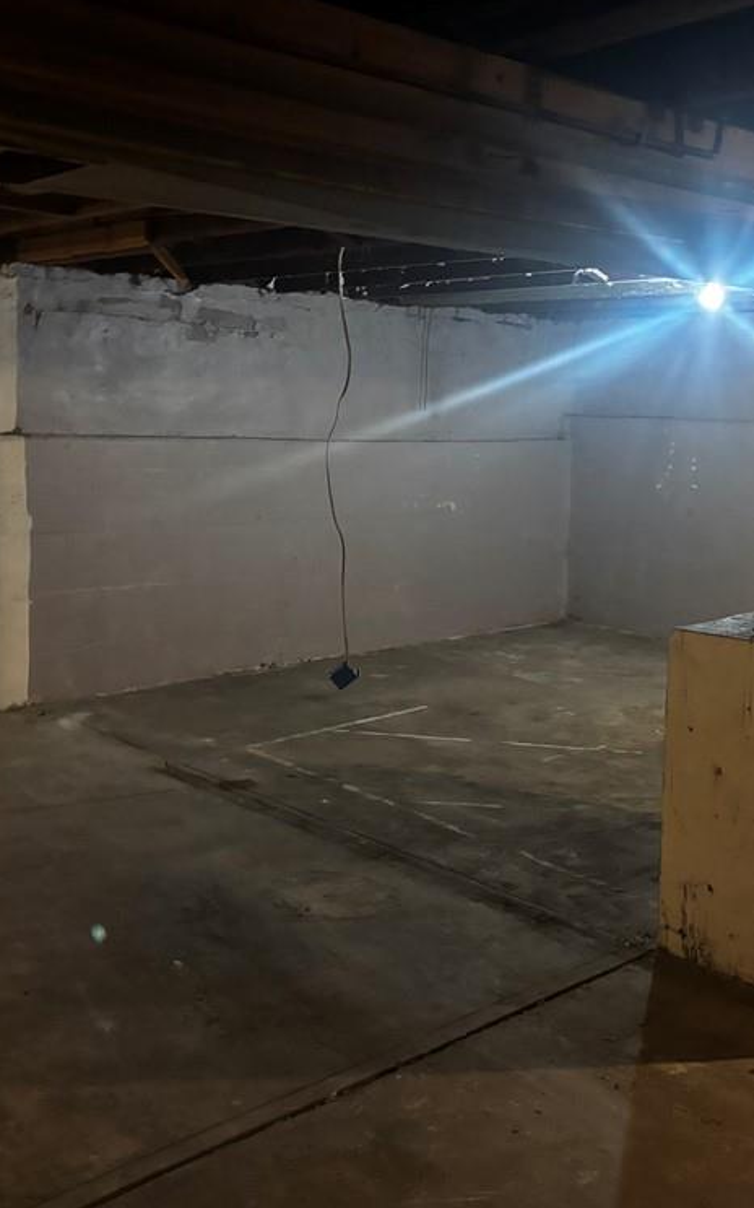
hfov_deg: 33.6
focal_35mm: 38
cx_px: 401
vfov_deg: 51.6
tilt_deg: -11.6
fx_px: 1250
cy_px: 611
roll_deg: +0.6
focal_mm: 5.96
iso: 800
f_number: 1.6
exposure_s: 1/30
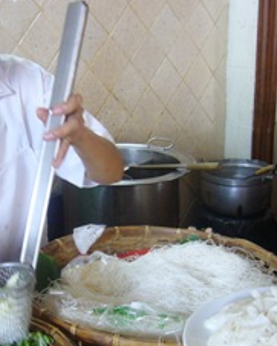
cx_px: 68
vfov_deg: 30.3
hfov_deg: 24.3
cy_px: 230
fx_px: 635
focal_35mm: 62
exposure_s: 1/15
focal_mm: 5.8
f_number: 2.8
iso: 125
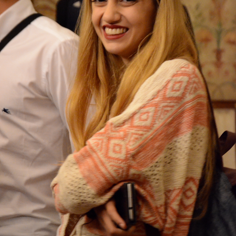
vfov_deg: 12.1
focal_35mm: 145
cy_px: 98
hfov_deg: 12.1
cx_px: 118
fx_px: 1116
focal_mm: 75
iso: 6400
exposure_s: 1/20
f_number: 5.3
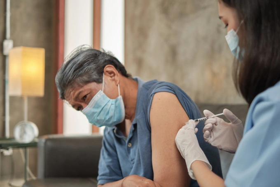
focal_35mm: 53
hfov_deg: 37.5
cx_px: 140
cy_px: 94
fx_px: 412
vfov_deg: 25.5
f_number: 1.4
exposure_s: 1/240
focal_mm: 35
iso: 200
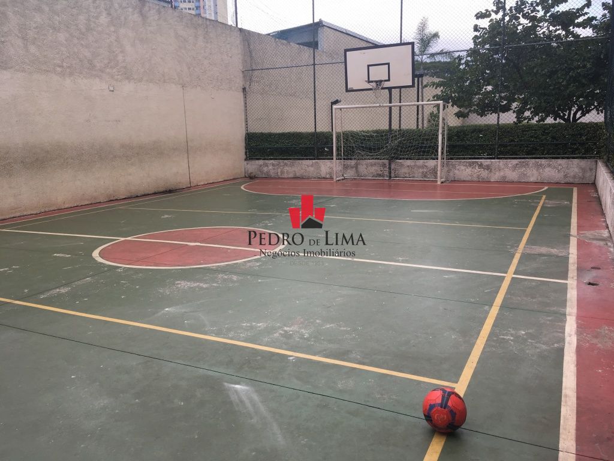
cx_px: 307
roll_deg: +2.2
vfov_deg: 48.2
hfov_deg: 61.7
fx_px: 514
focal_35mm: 29
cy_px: 230
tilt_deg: -12.7
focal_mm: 4.15
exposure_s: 1/394
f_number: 2.2
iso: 25
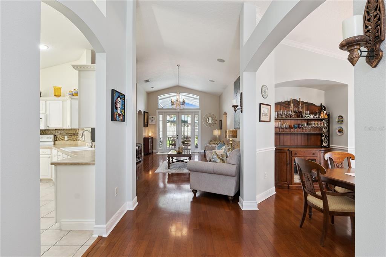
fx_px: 182
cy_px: 128
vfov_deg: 70.4
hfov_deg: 93.3
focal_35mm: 17
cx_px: 193
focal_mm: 17
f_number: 10
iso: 800
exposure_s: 1/20
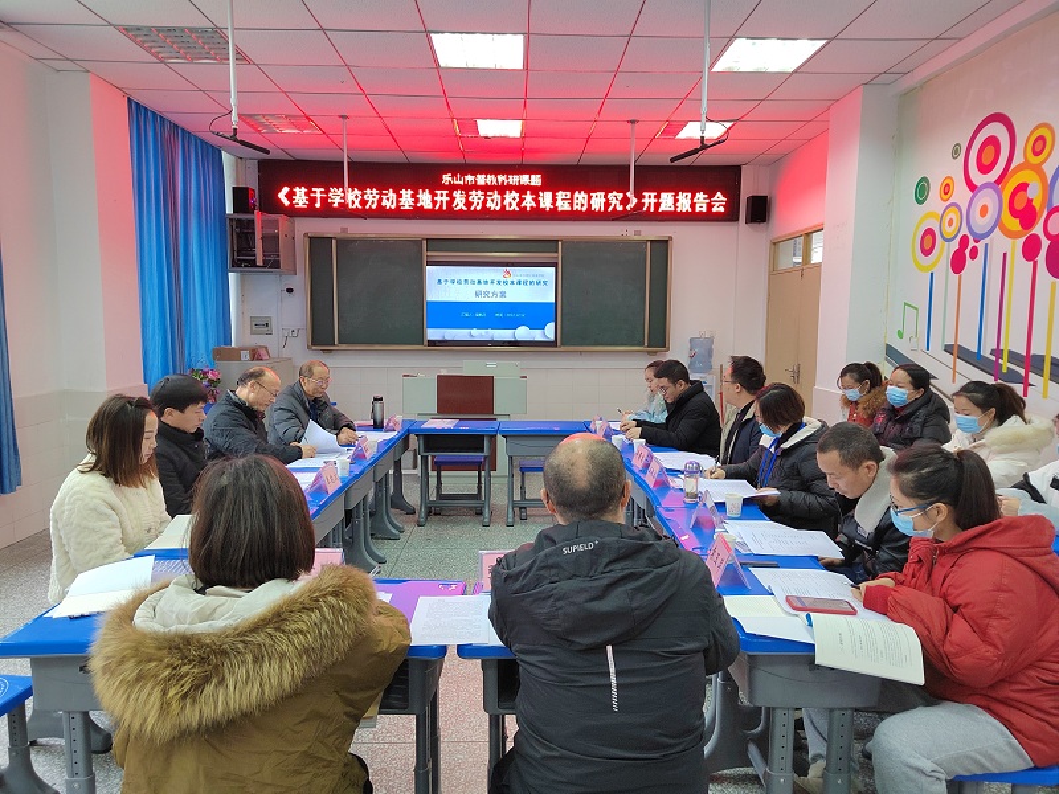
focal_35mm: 23
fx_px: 704
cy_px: 397
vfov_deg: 58.9
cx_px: 530
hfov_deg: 73.9
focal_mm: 5.52
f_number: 1.9
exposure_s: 1/60
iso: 969
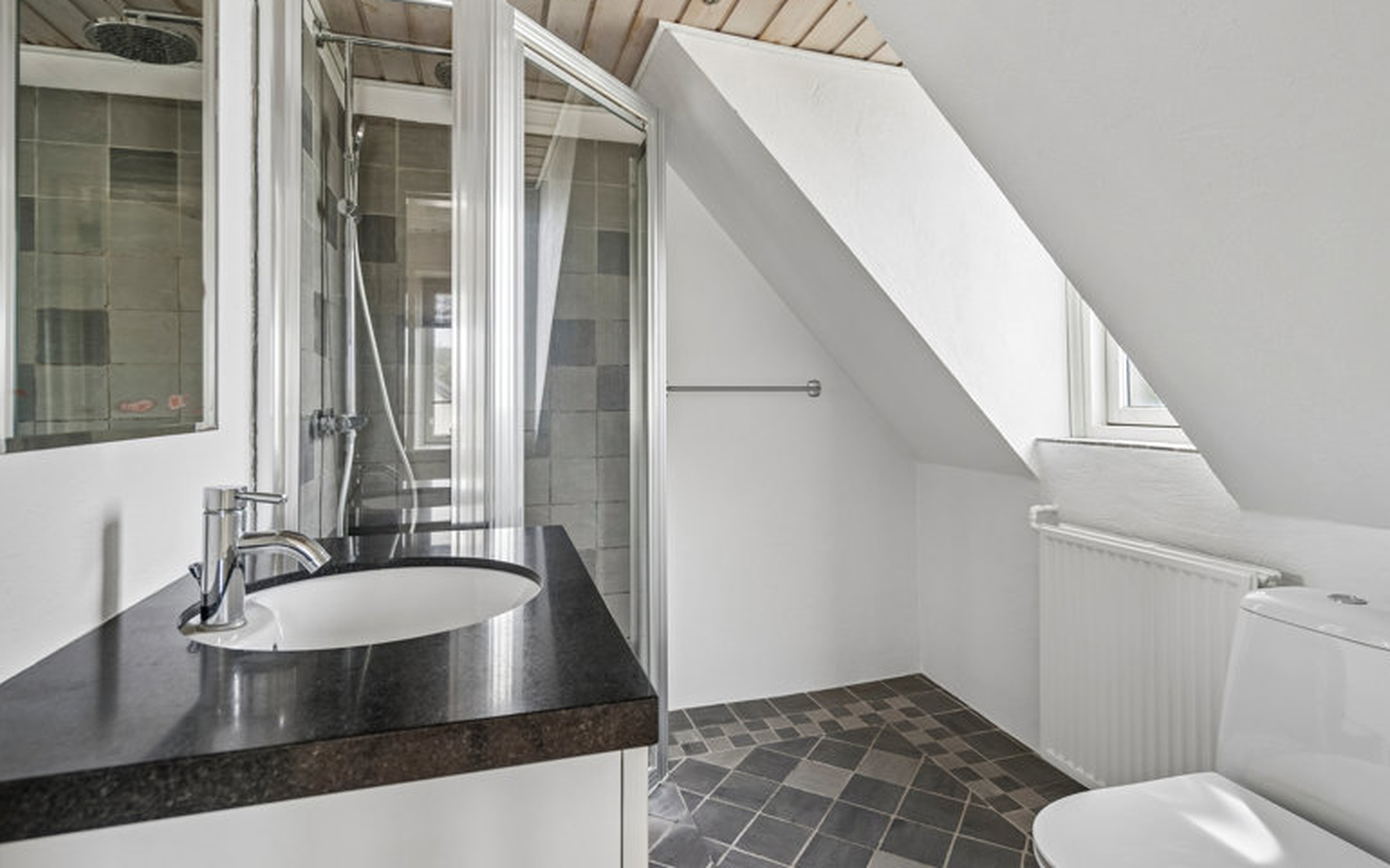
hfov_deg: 91.1
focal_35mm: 18
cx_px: 706
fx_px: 682
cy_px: 396
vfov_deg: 64.9
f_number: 5
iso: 400
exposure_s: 1/20
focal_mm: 17
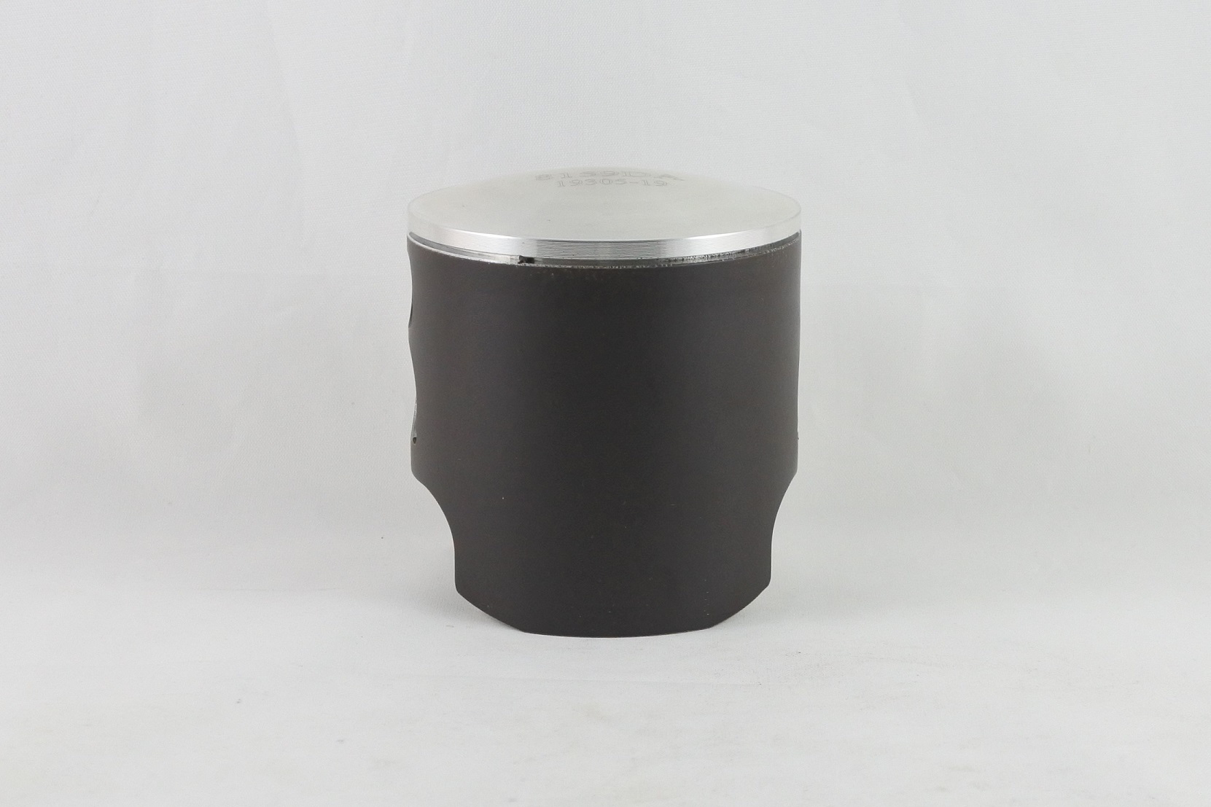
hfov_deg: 44.5
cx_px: 606
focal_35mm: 44
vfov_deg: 30.5
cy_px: 404
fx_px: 1480
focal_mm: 16.5
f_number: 4.5
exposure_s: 1/125
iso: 500
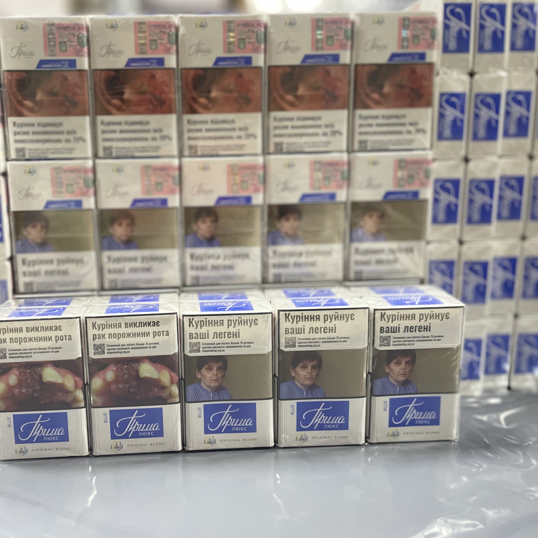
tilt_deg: -8.7
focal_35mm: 31
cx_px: 208
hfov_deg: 52.1
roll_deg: -0.1
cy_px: 266
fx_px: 545
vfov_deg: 52.5
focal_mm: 4.2
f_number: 1.6
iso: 400
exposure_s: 1/50
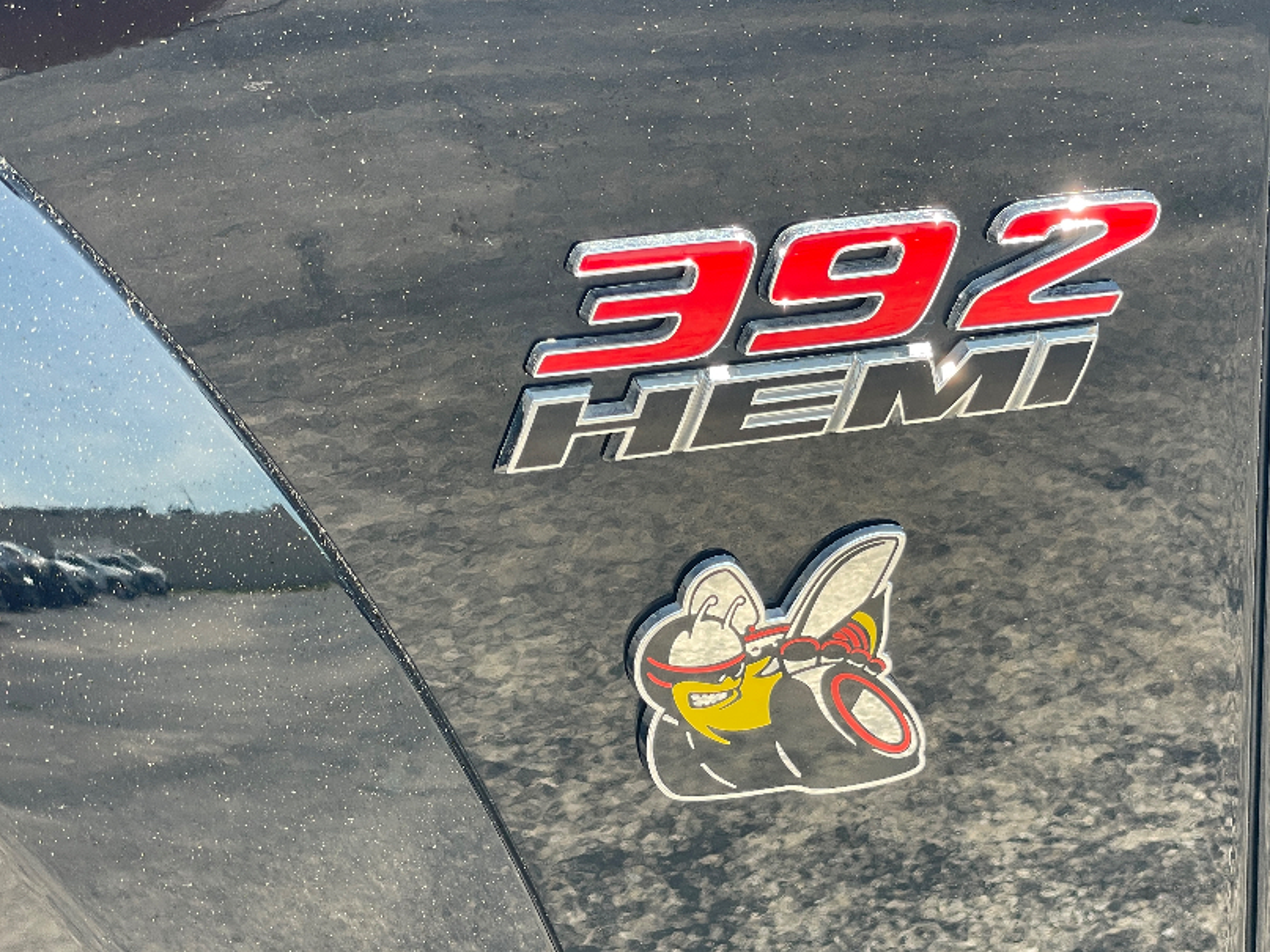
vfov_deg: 22.2
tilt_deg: -23.0
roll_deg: -0.1
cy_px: 499
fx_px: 2421
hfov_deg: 29.3
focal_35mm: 66
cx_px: 740
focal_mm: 6
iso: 25
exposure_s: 1/122
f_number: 2
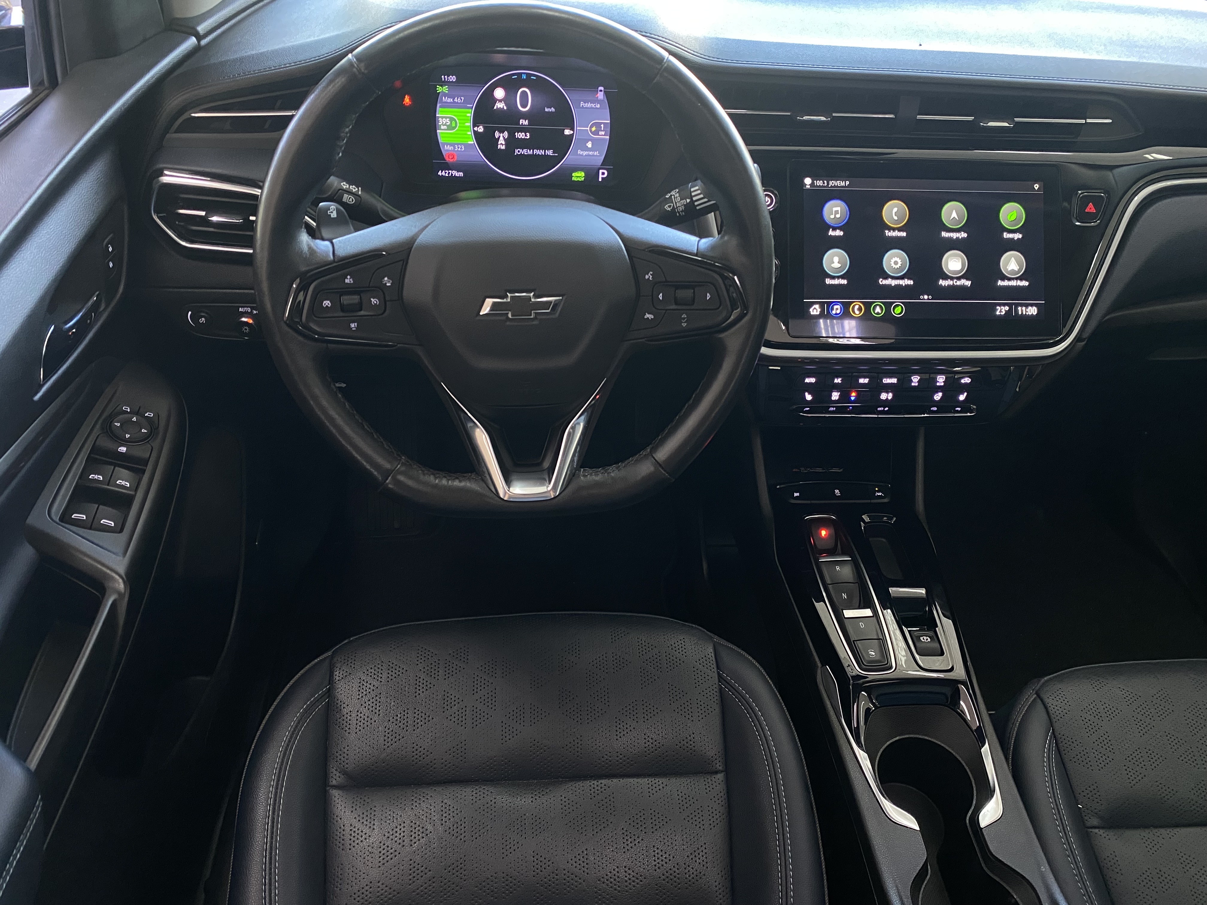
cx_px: 604
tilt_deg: -41.7
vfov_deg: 53.1
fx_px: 907
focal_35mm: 26
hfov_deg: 67.3
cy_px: 452
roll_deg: -4.3
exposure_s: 1/60
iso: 400
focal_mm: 4.25
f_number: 1.8
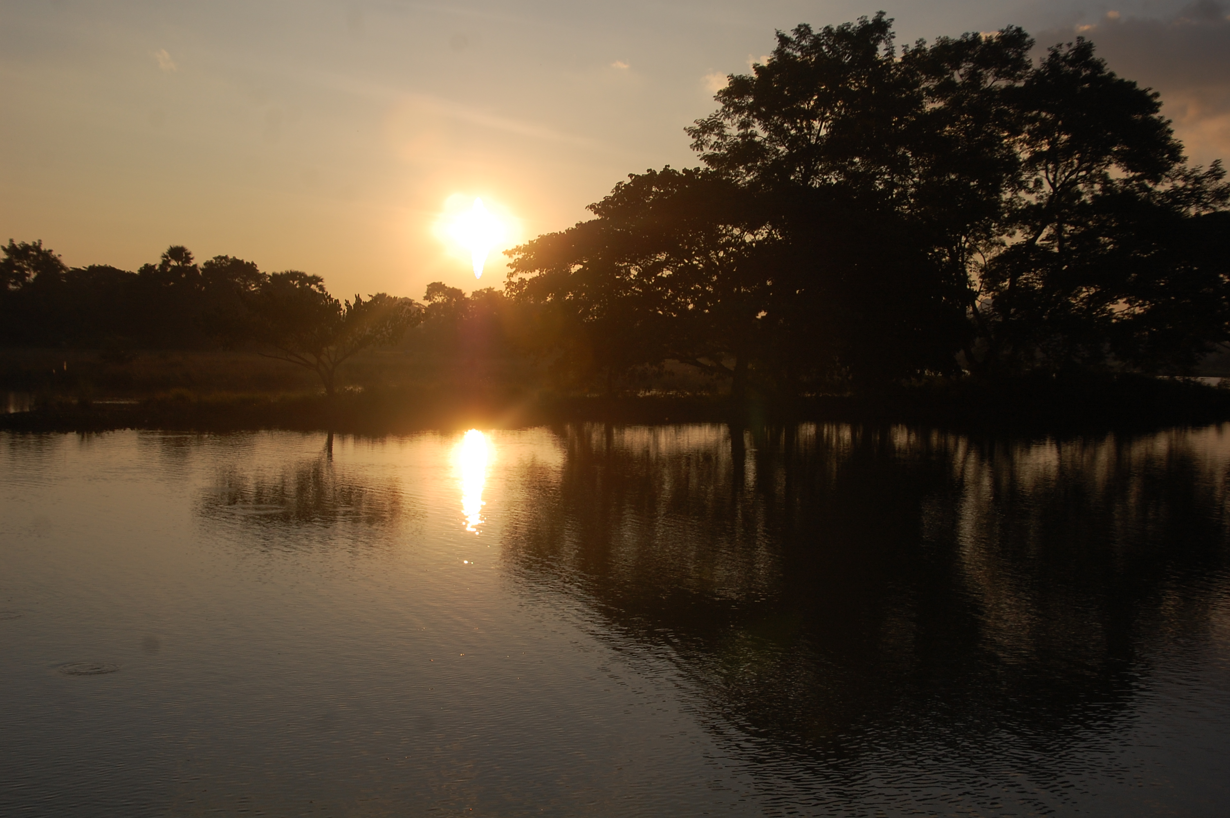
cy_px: 409
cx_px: 615
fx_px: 1587
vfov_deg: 28.9
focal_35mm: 46
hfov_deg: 42.4
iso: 200
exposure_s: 1/1600
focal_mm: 31
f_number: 5.6
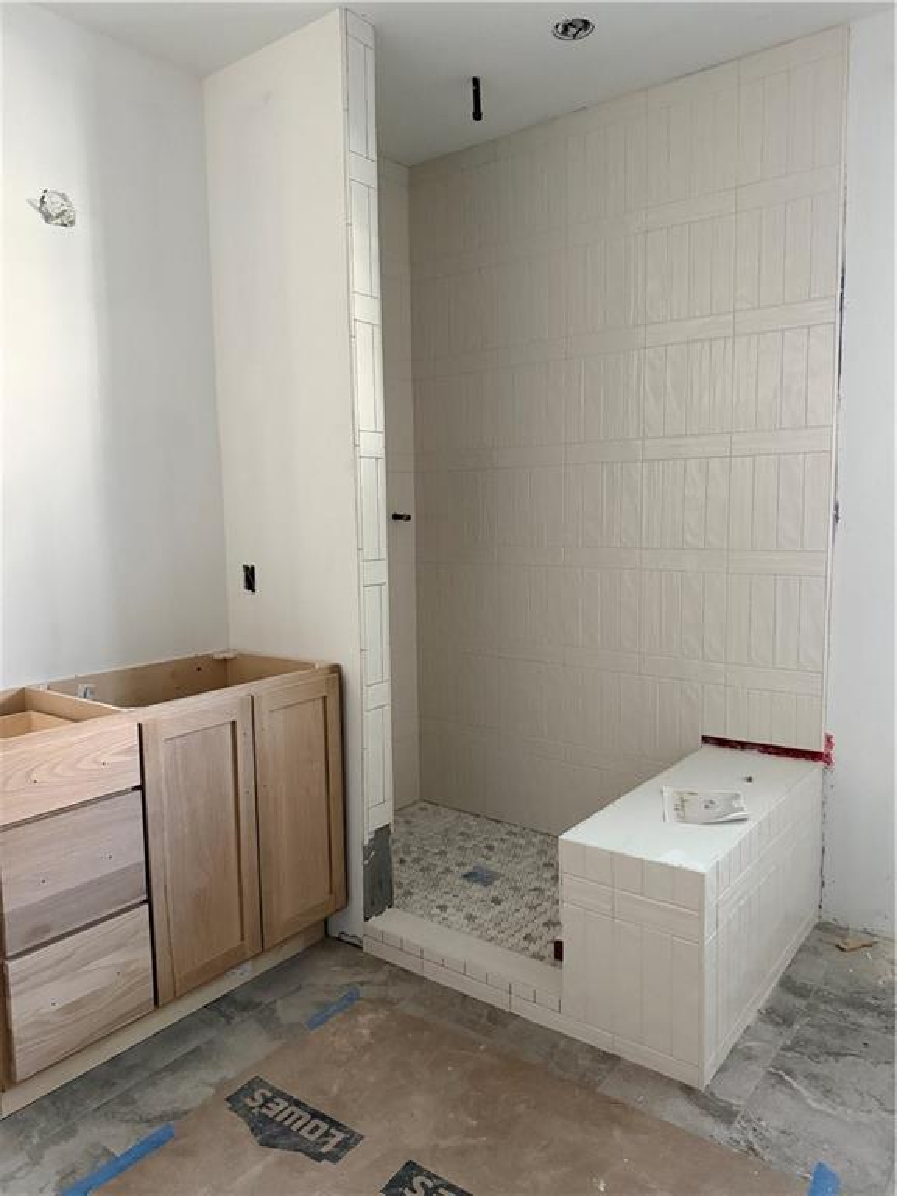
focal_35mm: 24
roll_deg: +1.3
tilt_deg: -6.6
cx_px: 448
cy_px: 598
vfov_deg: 71.6
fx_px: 829
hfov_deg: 56.8
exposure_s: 1/60
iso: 800
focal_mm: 6.76
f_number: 1.78
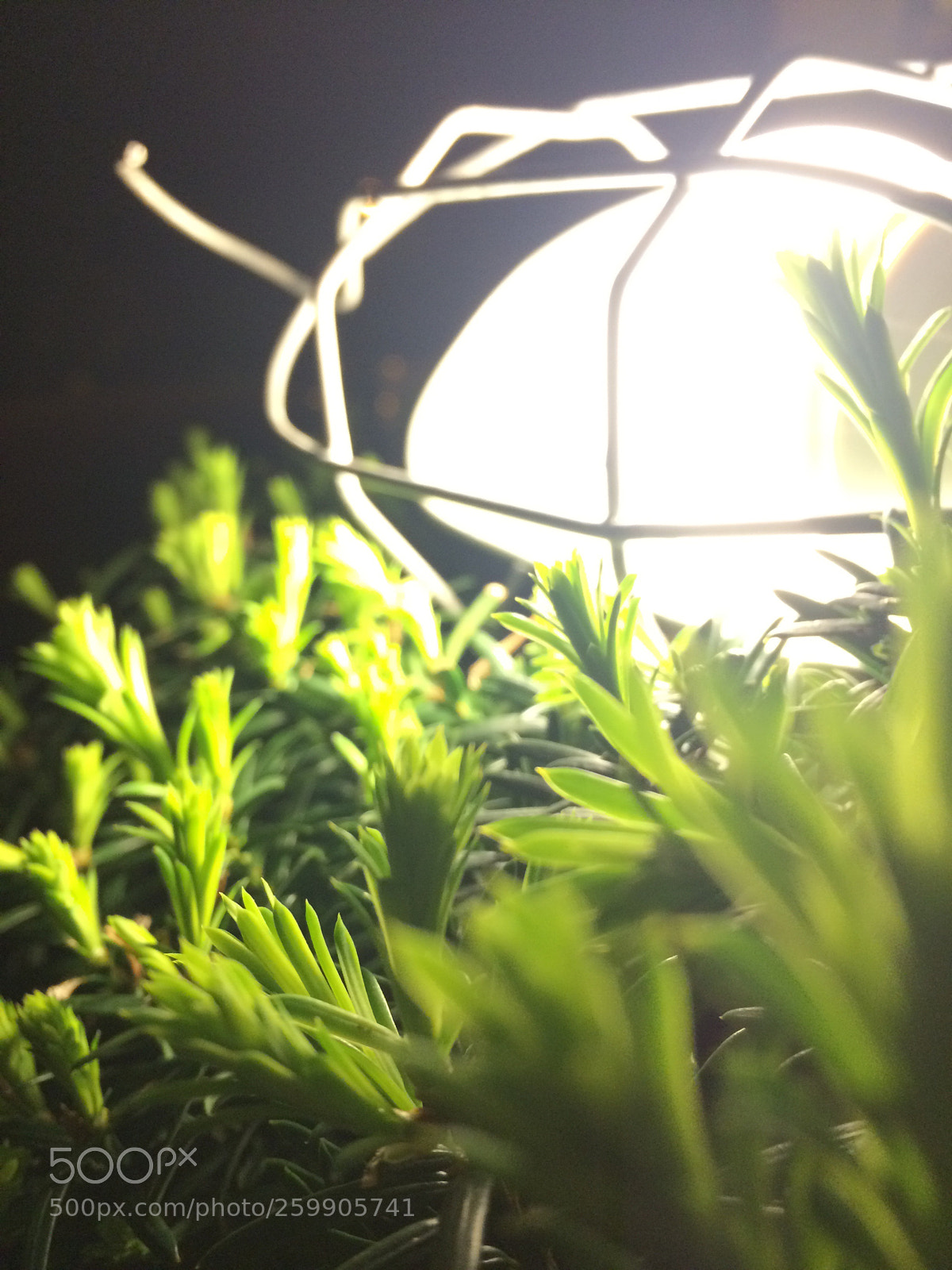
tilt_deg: -15.9
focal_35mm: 29
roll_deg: +1.4
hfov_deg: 48.2
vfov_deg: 61.7
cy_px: 635
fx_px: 1063
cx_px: 476
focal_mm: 4.15
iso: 200
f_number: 2.2
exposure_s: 1/30
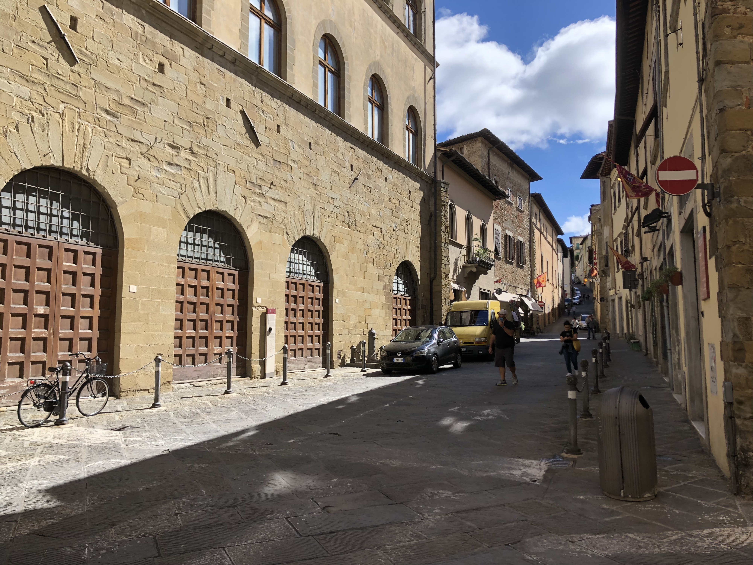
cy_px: 282
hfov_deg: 63.4
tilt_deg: +4.9
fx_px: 609
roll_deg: +0.6
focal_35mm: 28
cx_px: 376
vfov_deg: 49.7
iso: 20
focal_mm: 4
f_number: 1.8
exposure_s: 1/1372
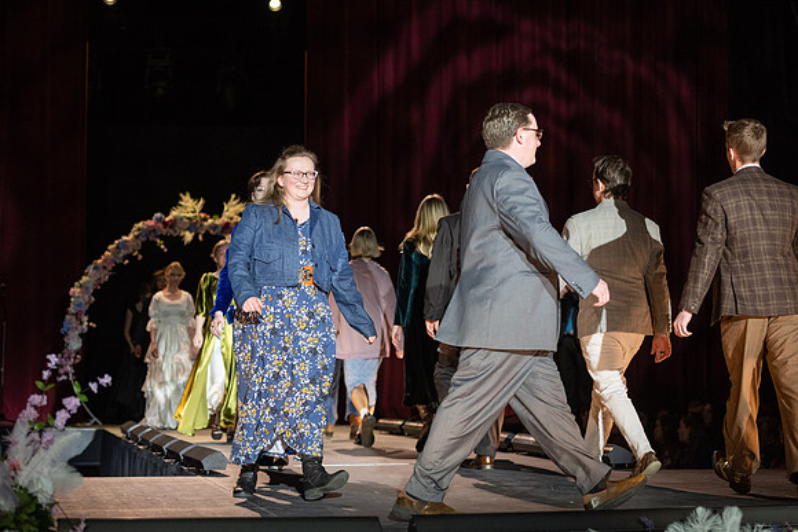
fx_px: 2030
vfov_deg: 14.9
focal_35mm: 92
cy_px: 267
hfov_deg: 22.2
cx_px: 438
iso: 800
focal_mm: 70
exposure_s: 1/1000
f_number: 2.8
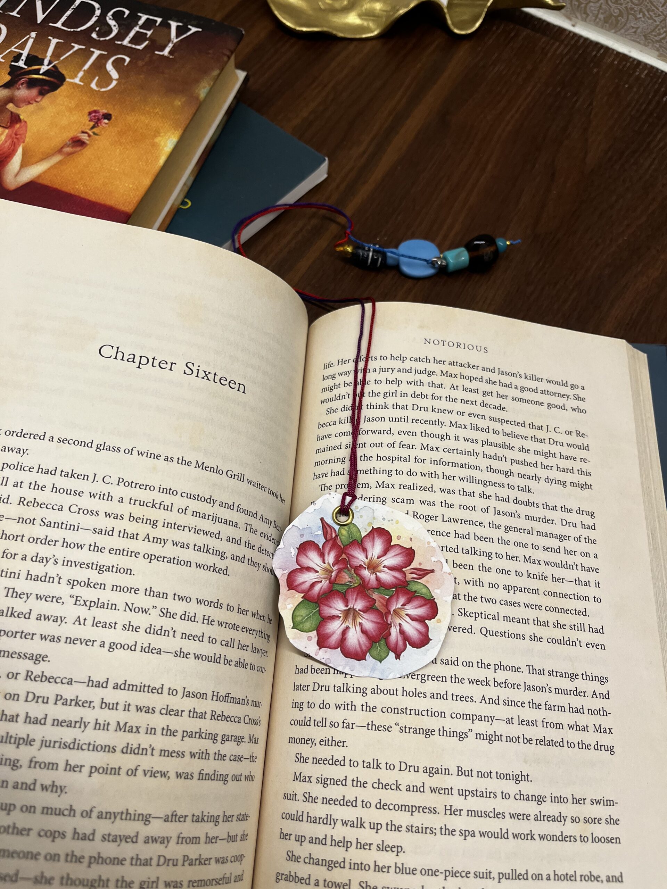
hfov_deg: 53.1
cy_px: 444
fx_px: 668
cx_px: 334
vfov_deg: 67.3
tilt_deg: -65.6
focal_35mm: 26
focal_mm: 5.1
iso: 125
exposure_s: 1/100
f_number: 1.6
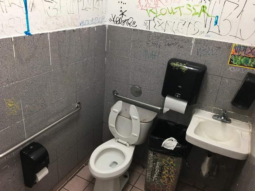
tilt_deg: -25.4
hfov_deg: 61.6
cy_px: 96
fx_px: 214
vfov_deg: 48.3
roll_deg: -6.1
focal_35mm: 29
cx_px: 128
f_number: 2.2
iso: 32
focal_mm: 4.15
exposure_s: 1/15
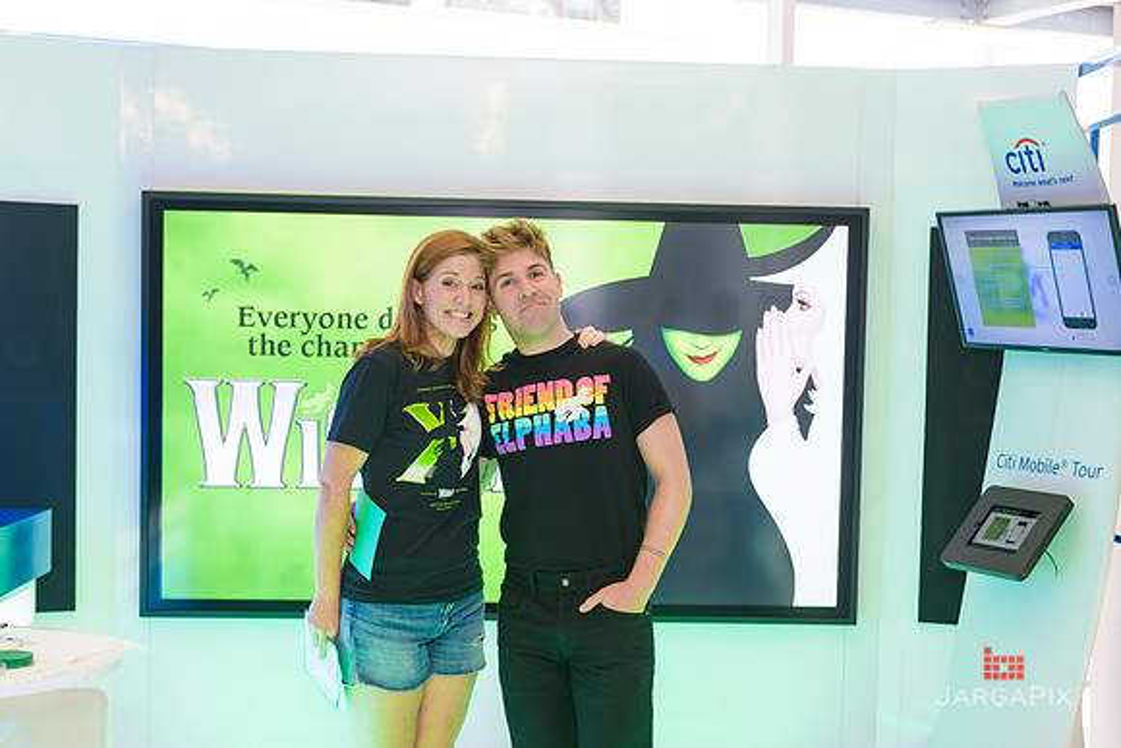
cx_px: 560
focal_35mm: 57
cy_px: 454
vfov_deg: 23.7
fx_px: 1777
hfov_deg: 35.0
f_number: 3.2
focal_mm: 36
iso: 400
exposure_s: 1/125
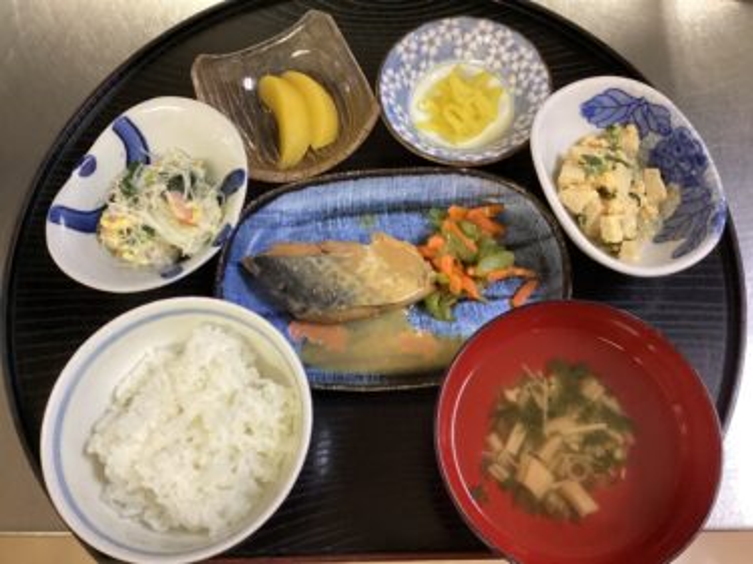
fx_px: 674
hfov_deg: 58.4
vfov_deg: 45.4
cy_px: 282
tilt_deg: -70.3
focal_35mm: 31
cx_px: 376
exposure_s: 1/60
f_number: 2.4
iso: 320
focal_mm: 3.3
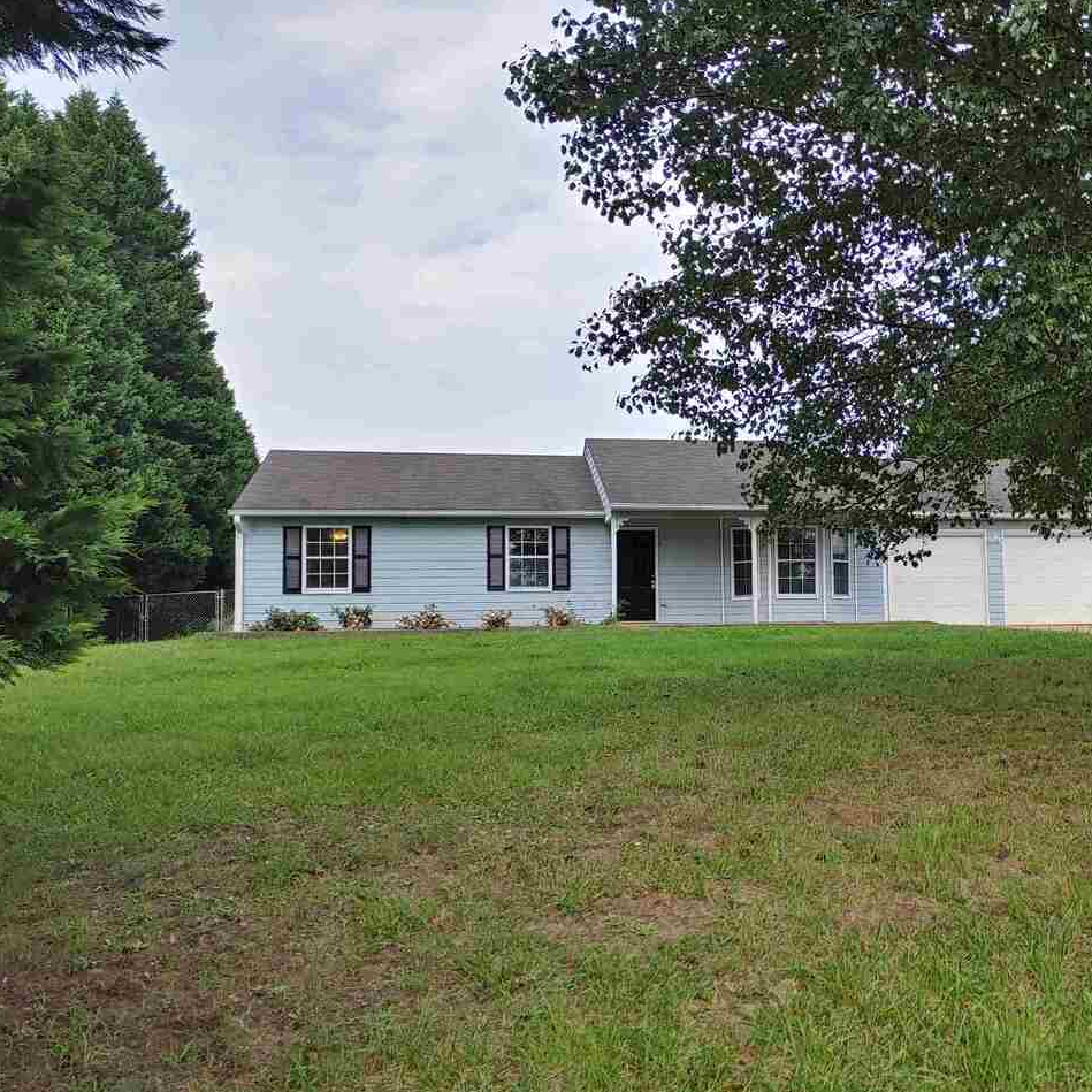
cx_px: 695
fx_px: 1106
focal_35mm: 31
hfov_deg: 51.9
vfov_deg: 52.5
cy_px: 548
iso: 50
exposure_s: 1/1075
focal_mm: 4.36
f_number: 1.8
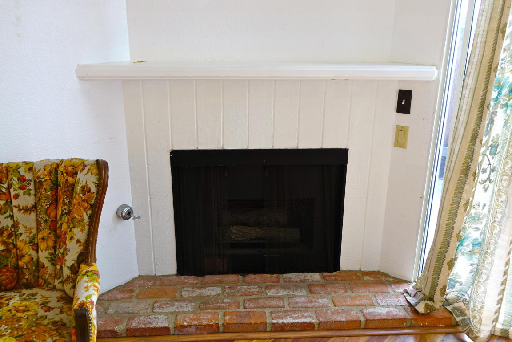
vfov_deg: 42.3
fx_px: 441
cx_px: 256
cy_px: 171
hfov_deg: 60.3
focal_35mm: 31
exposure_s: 1/40
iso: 200
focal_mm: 11.35
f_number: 2.8
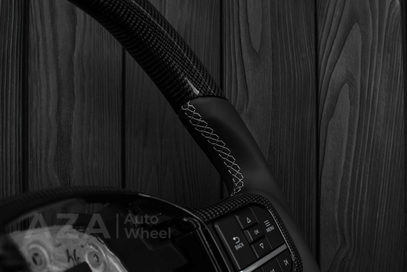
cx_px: 204
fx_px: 594
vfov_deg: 25.8
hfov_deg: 37.8
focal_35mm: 52
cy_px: 136
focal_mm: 35
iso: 500
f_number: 6.3
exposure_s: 1/125
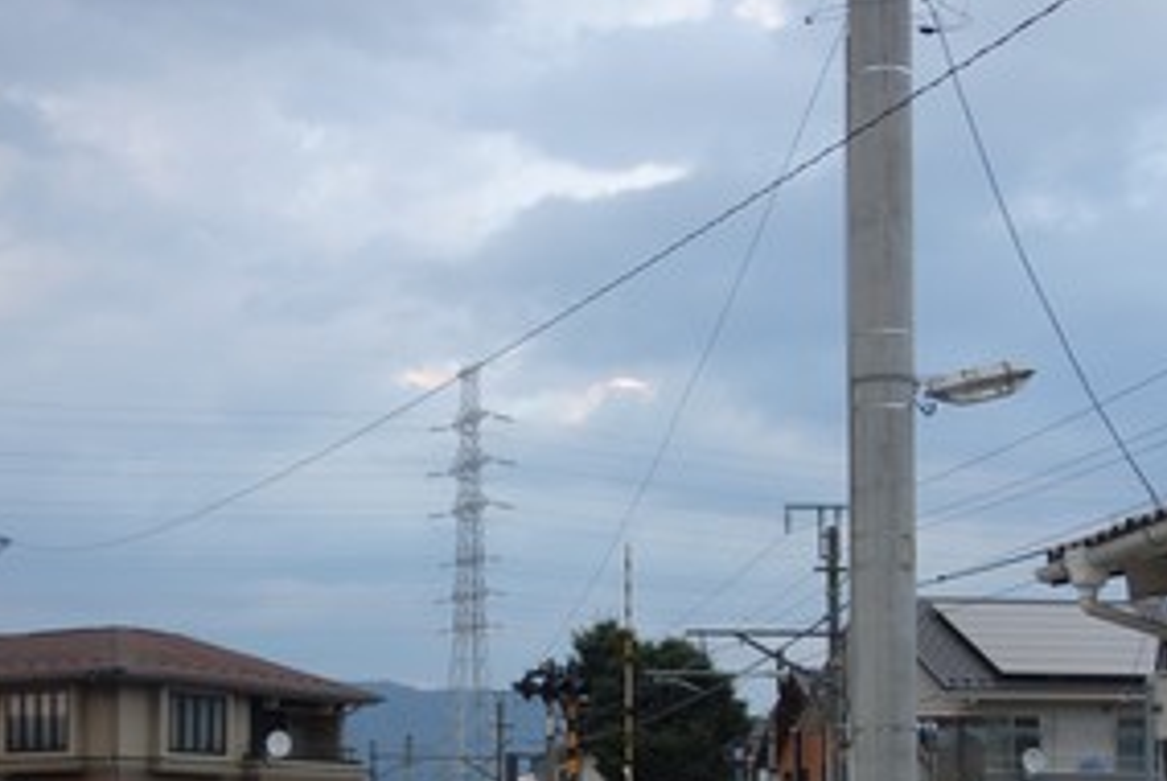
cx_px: 522
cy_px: 763
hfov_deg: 31.8
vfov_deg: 21.0
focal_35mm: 63
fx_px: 2044
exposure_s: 1/100
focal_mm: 10.4
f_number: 2.5
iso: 125
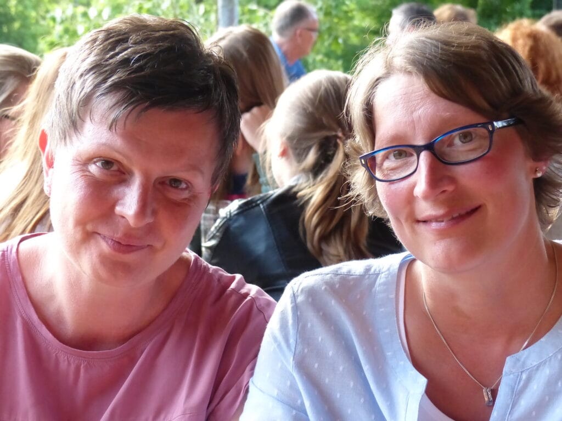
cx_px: 281
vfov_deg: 15.6
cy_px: 210
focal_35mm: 95
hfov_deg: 20.7
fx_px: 1542
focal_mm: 16
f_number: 2.8
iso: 640
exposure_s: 1/250
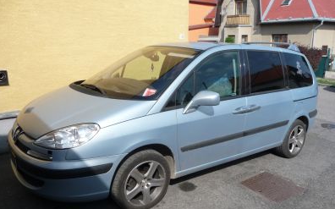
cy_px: 111
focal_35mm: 30
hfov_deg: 62.9
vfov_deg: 41.8
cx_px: 168
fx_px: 274
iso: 200
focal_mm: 4.7
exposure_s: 1/400
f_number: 8
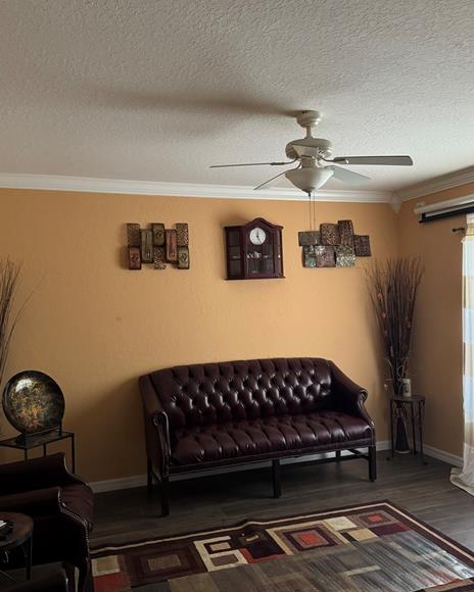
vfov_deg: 57.1
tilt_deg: +0.9
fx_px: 544
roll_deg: +2.3
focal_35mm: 31
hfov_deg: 47.1
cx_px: 245
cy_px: 278
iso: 1000
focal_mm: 6.76
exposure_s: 1/40
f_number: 1.78
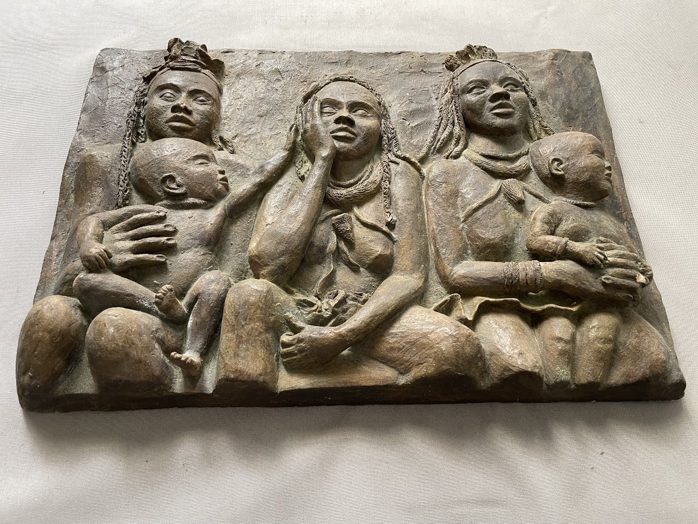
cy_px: 262
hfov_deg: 67.3
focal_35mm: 26
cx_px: 349
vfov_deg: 53.1
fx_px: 524
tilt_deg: -63.8
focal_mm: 4.2
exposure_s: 1/90
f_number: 1.6
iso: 125
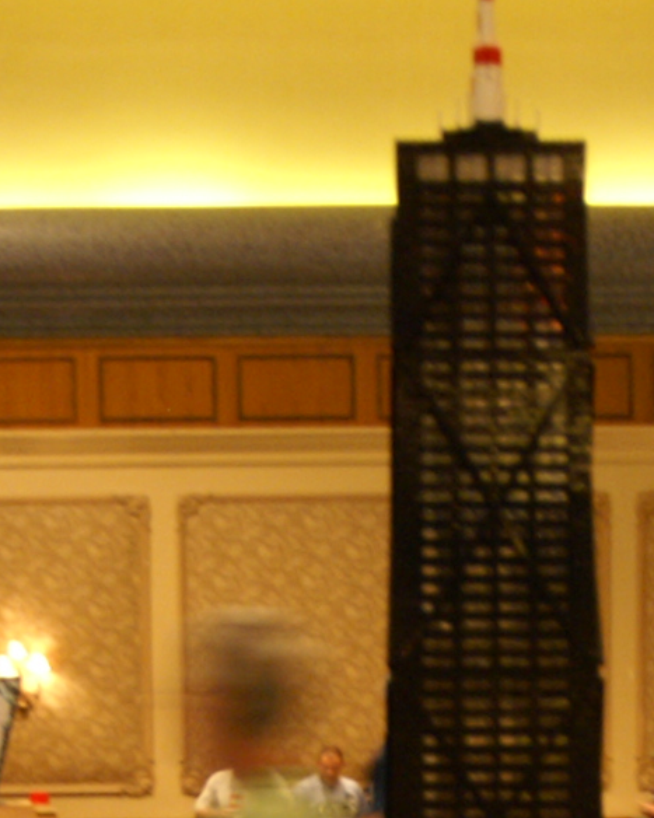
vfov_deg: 15.8
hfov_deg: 13.2
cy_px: 1037
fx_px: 2807
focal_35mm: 116
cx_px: 542
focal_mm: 16
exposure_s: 1/8
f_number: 3.5
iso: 400
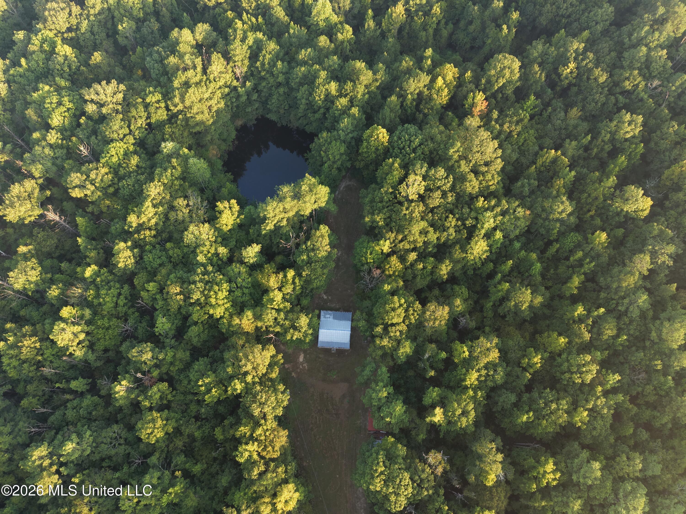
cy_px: 257
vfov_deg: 56.8
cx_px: 343
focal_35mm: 24
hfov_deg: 71.6
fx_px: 476
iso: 100
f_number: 1.8
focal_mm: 8.67
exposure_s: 1/120
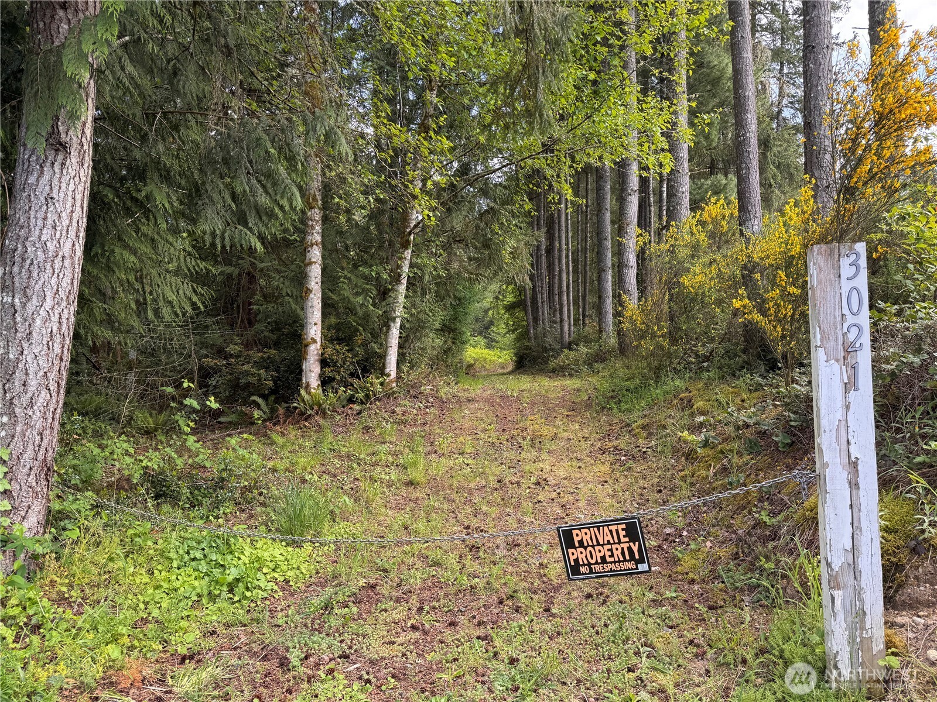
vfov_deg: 56.8
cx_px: 468
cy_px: 351
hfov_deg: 71.6
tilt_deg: +1.3
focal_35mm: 24
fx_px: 650
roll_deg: +1.8
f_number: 1.78
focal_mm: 6.76
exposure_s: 1/417
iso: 80
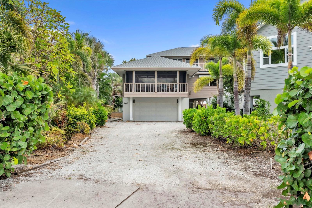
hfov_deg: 54.4
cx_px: 156
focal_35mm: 35
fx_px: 303
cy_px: 104
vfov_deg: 37.8
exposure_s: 1/100
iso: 250
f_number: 8
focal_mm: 35
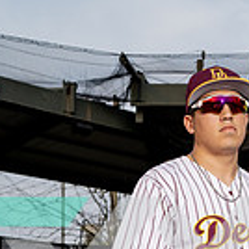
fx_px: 814
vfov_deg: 15.8
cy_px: 387
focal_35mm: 100
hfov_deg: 17.0
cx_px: 255
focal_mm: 35
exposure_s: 1/250
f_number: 5.6
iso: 250
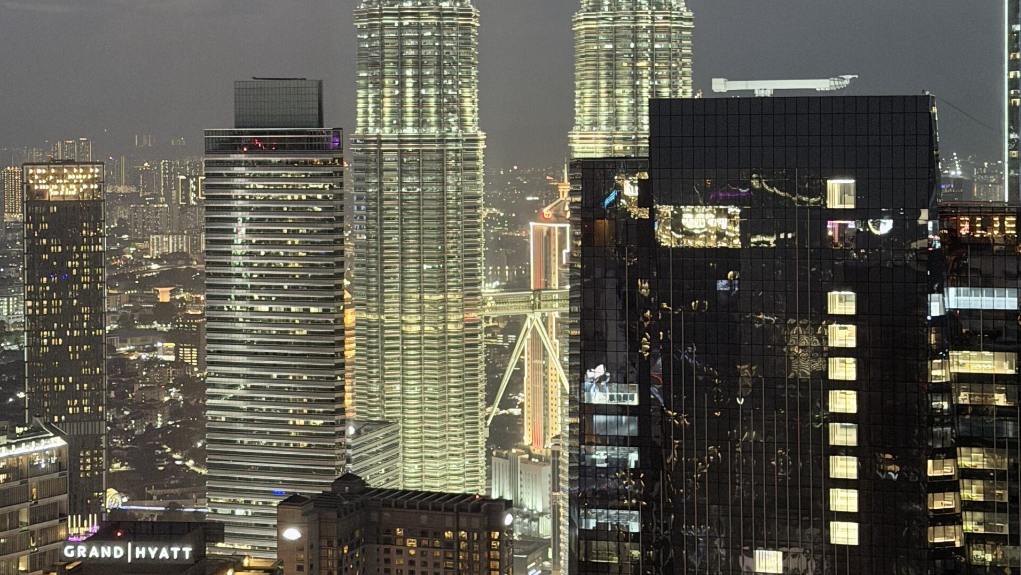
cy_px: 154
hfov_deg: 30.1
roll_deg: +0.0
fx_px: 1895
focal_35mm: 70
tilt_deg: -2.0
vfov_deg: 17.2
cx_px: 512
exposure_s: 1/27
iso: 800
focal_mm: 6.76
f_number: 1.78
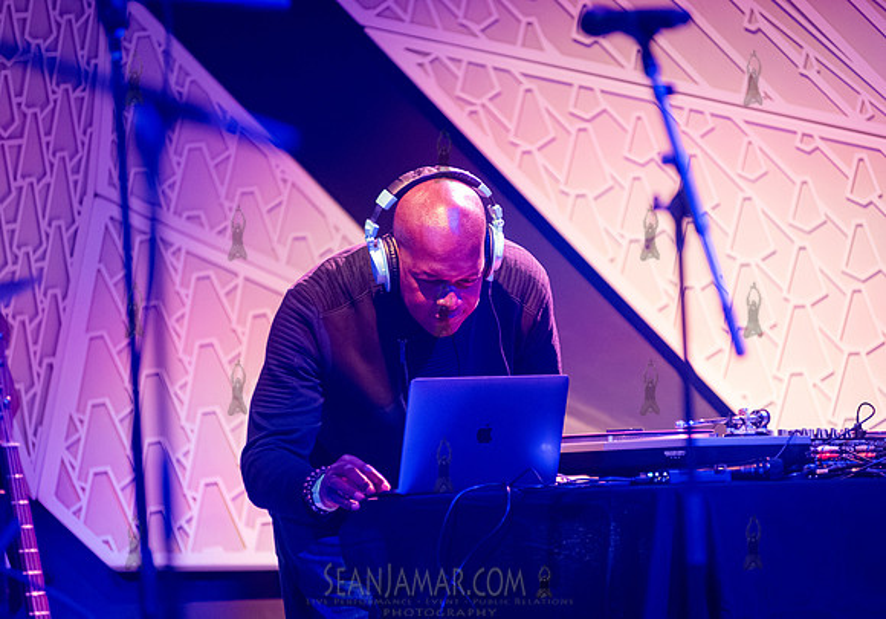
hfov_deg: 9.2
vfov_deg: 6.5
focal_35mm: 219
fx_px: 5480
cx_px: 433
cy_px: 309
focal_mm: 200
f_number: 2.8
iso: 8000
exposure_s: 1/160
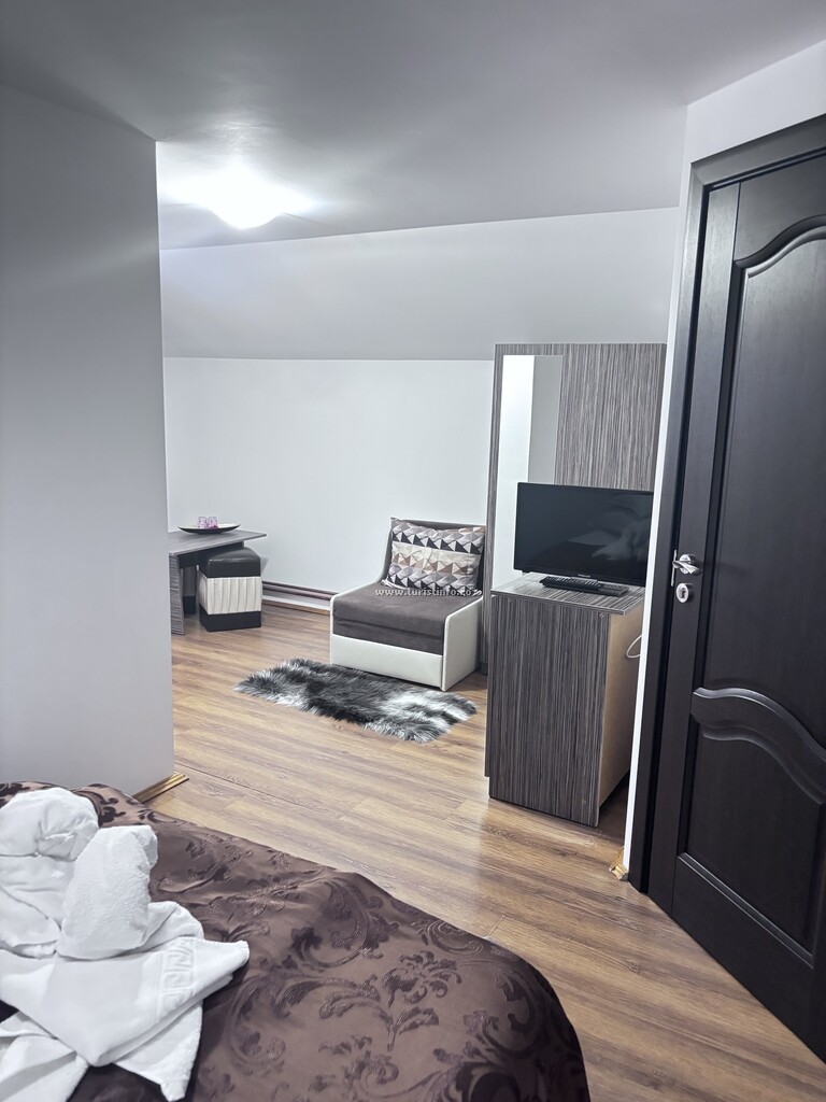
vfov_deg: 67.3
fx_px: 827
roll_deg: -2.4
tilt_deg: -10.4
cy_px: 551
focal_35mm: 26
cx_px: 413
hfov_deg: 53.1
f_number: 1.6
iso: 500
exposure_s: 1/25
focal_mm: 5.96
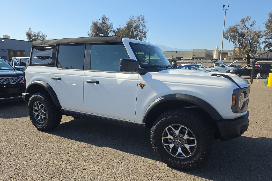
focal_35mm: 24
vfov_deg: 53.1
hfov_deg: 73.7
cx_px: 136
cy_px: 98
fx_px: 181
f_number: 1.4
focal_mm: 6.5
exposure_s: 1/4765
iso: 63
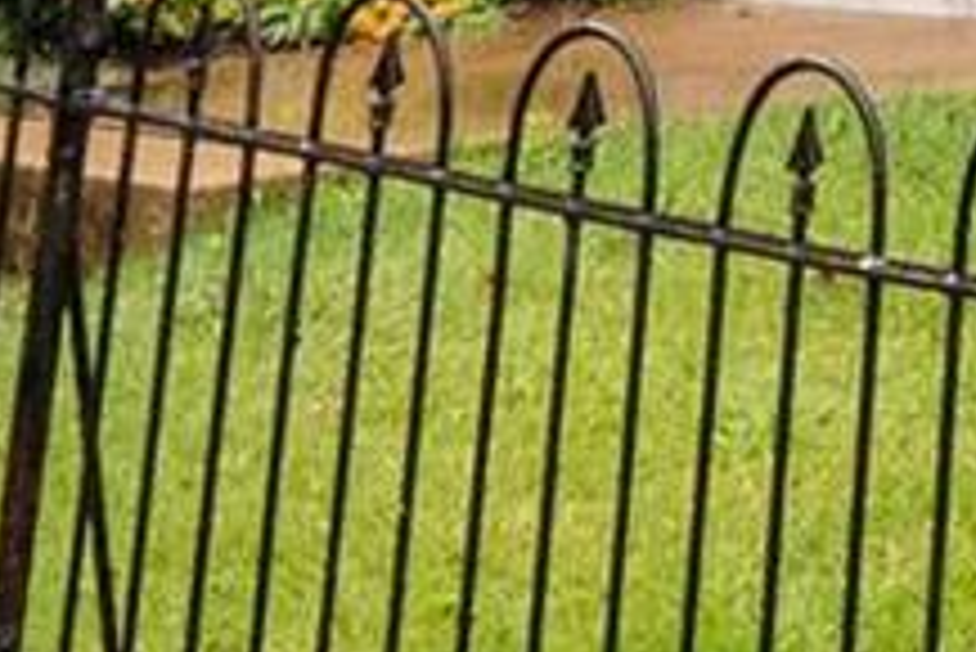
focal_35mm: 118
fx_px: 3201
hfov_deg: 13.5
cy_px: -1398
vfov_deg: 9.0
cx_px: 2208
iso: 400
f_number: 6.3
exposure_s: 1/60
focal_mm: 8
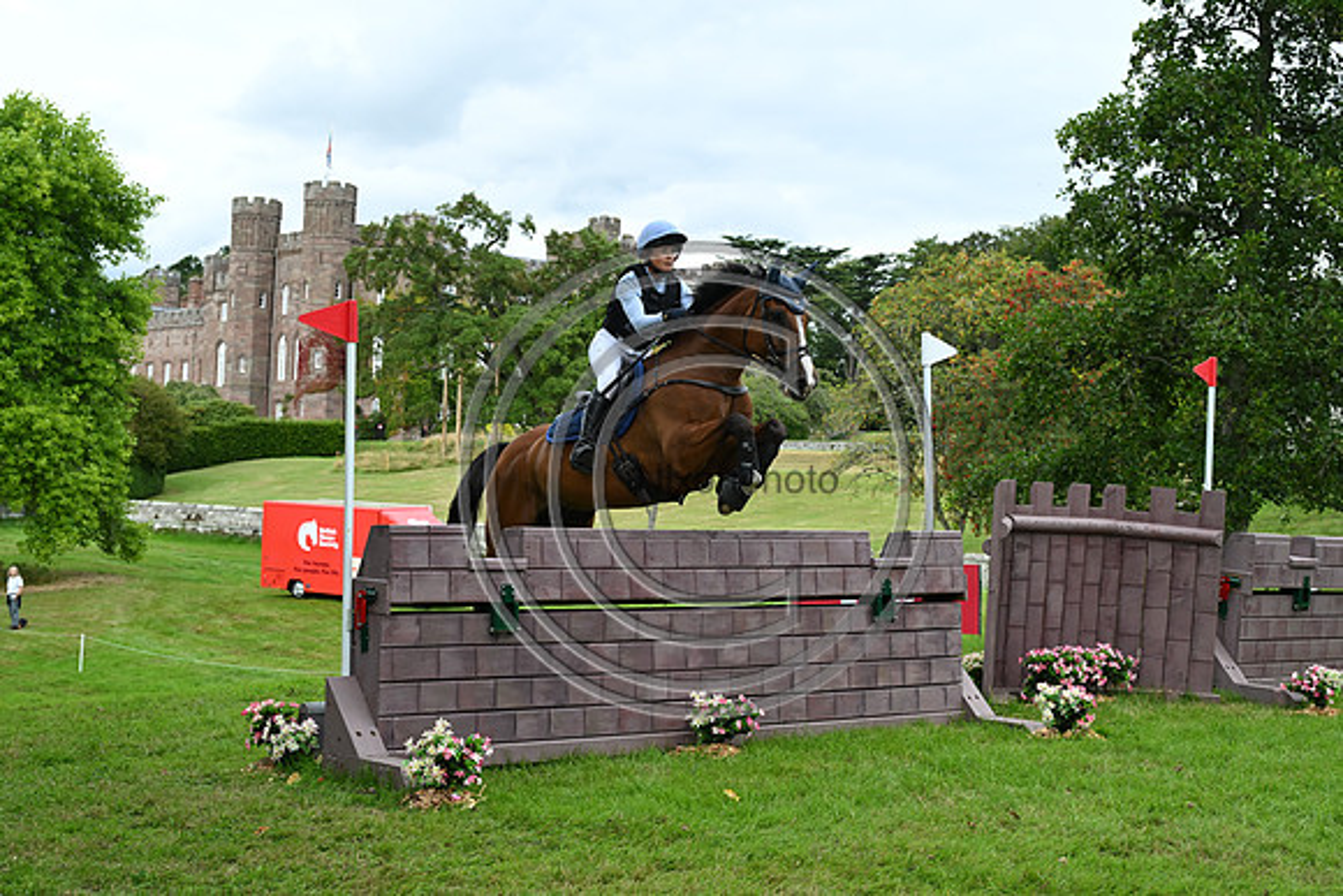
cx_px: 672
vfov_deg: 28.1
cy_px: 448
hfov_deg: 41.1
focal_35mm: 48
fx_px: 1791
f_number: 5
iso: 800
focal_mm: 48
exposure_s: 1/1250
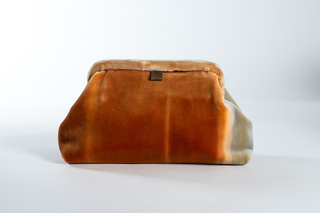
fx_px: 445
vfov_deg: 27.0
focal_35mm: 50
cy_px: 106
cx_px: 160
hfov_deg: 39.6
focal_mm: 50
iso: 200
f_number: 7.1
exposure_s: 1/200
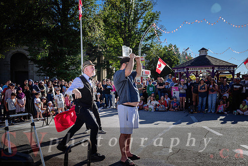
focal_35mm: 31
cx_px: 119
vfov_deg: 42.8
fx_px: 211
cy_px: 86
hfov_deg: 60.9
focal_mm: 29.5
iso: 64
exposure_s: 1/250
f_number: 4
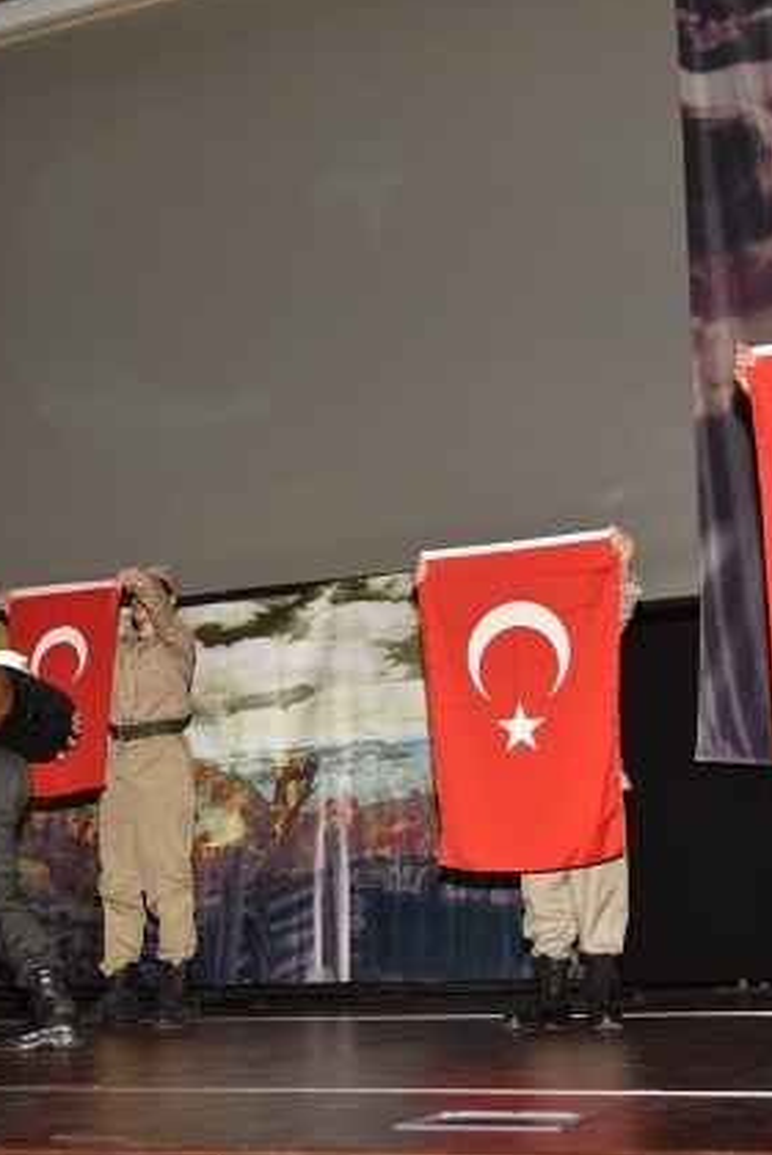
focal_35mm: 58
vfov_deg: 34.5
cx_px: 358
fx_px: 1862
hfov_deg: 23.4
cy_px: 575
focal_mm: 38
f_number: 4
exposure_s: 1/200
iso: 100
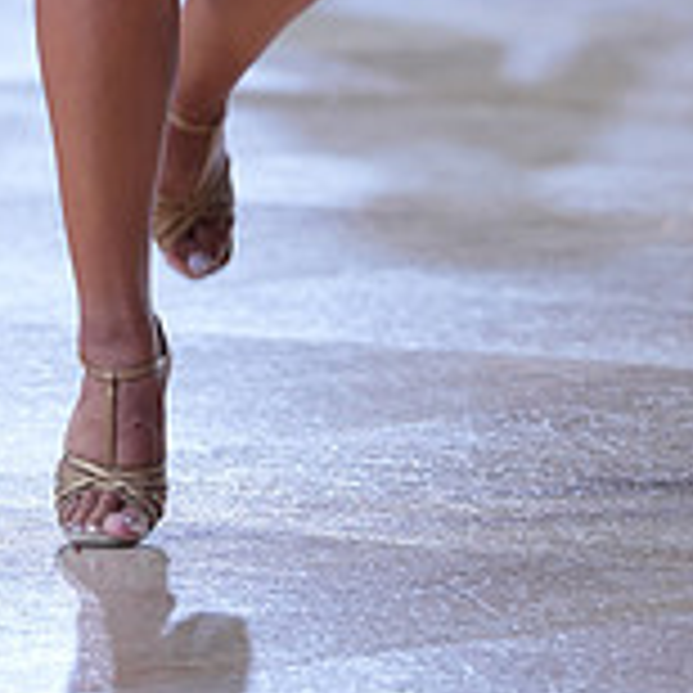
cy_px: -576
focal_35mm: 522
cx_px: 344
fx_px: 11823
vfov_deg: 3.3
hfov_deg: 3.4
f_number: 4
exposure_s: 1/400
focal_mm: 163
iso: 640
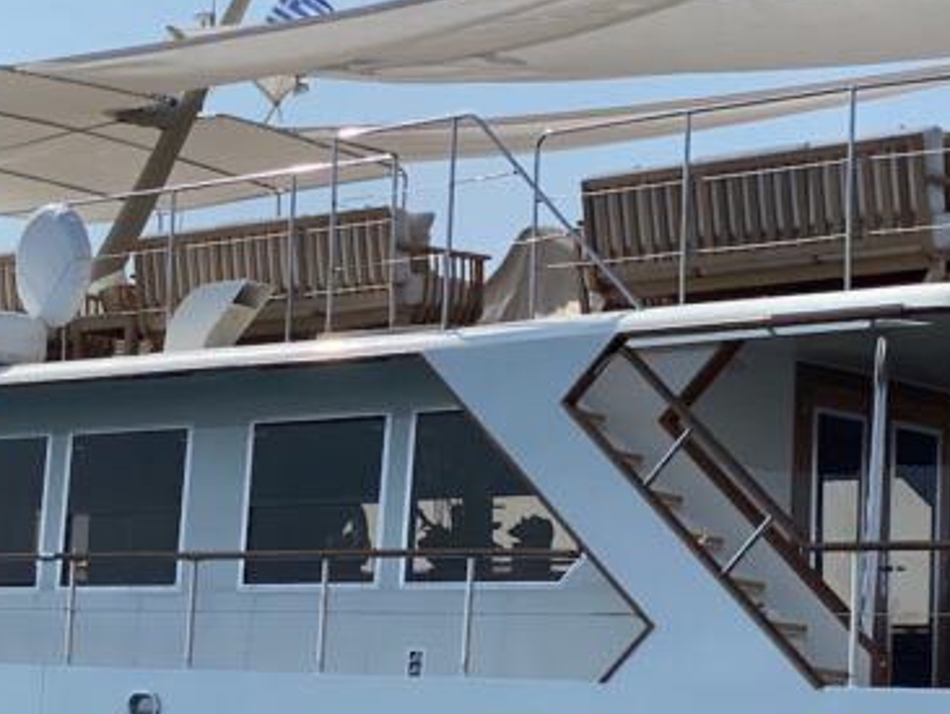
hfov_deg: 17.5
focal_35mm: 109
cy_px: 548
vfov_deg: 13.5
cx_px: -34
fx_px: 2993
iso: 20
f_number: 2
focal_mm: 6
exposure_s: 1/3195
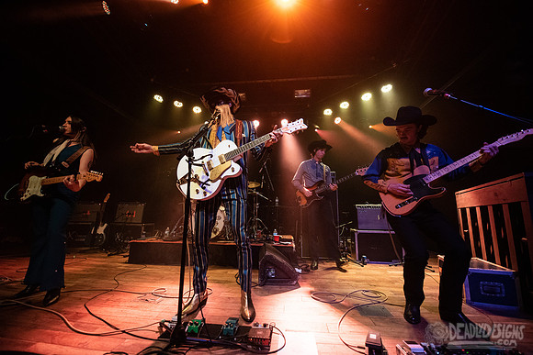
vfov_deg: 81.2
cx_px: 266
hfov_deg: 104.2
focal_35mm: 14
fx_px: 207
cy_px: 178
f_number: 3.2
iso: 3200
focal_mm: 14
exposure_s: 1/250
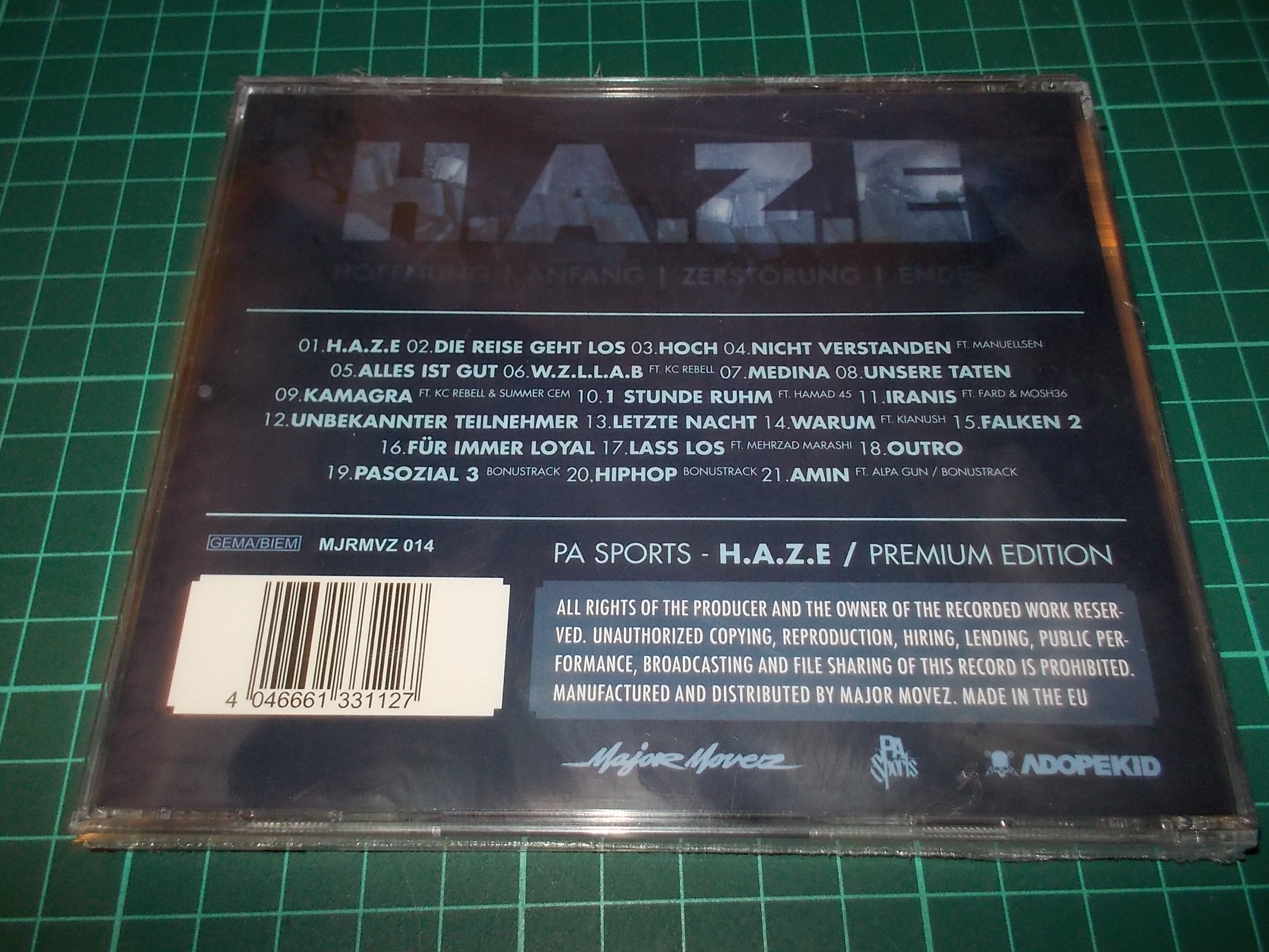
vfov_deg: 46.8
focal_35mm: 30
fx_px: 1100
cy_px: 470
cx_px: 634
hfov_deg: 60.0
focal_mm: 4.1
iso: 200
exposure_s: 1/30
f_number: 3.3
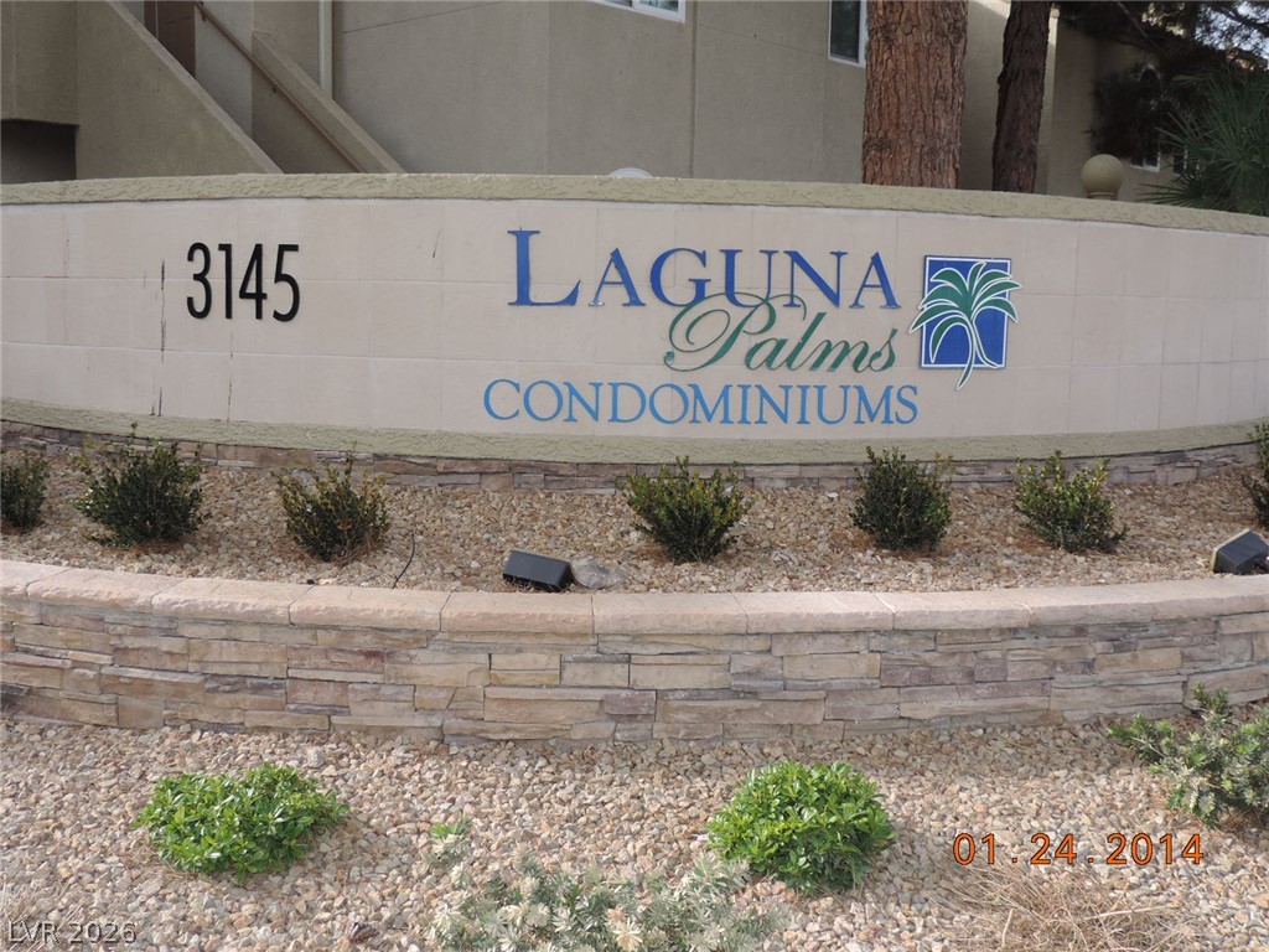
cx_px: 634
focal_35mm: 35
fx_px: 1283
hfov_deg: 52.6
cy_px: 476
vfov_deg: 40.7
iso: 80
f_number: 3.3
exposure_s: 1/400
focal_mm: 6.2
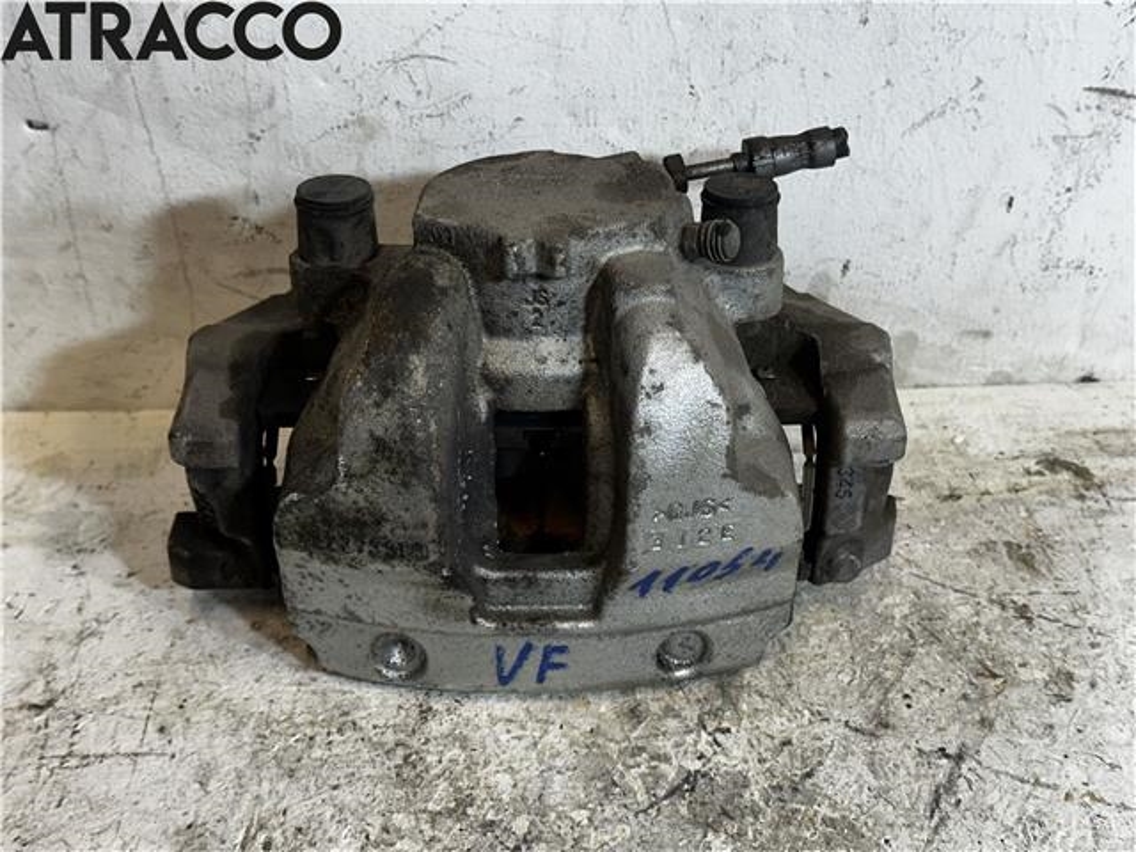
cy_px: 426
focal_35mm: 48
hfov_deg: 39.7
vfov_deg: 30.3
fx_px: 1575
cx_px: 568
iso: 80
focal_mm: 6.86
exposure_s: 1/100
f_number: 1.78
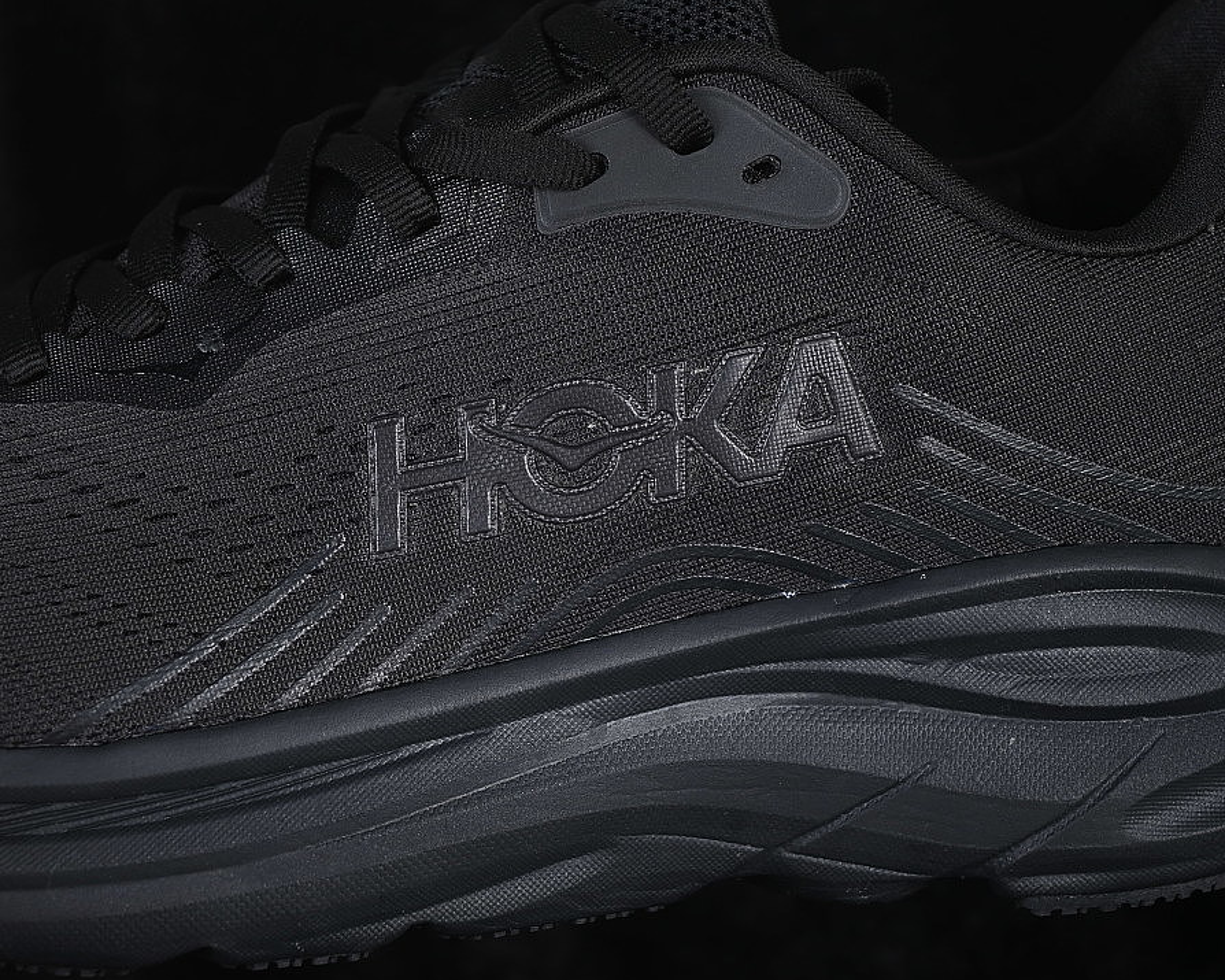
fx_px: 3081
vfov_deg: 18.1
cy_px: 492
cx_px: 554
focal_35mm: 85
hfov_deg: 22.5
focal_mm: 50
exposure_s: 1/50
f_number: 6.3
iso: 160
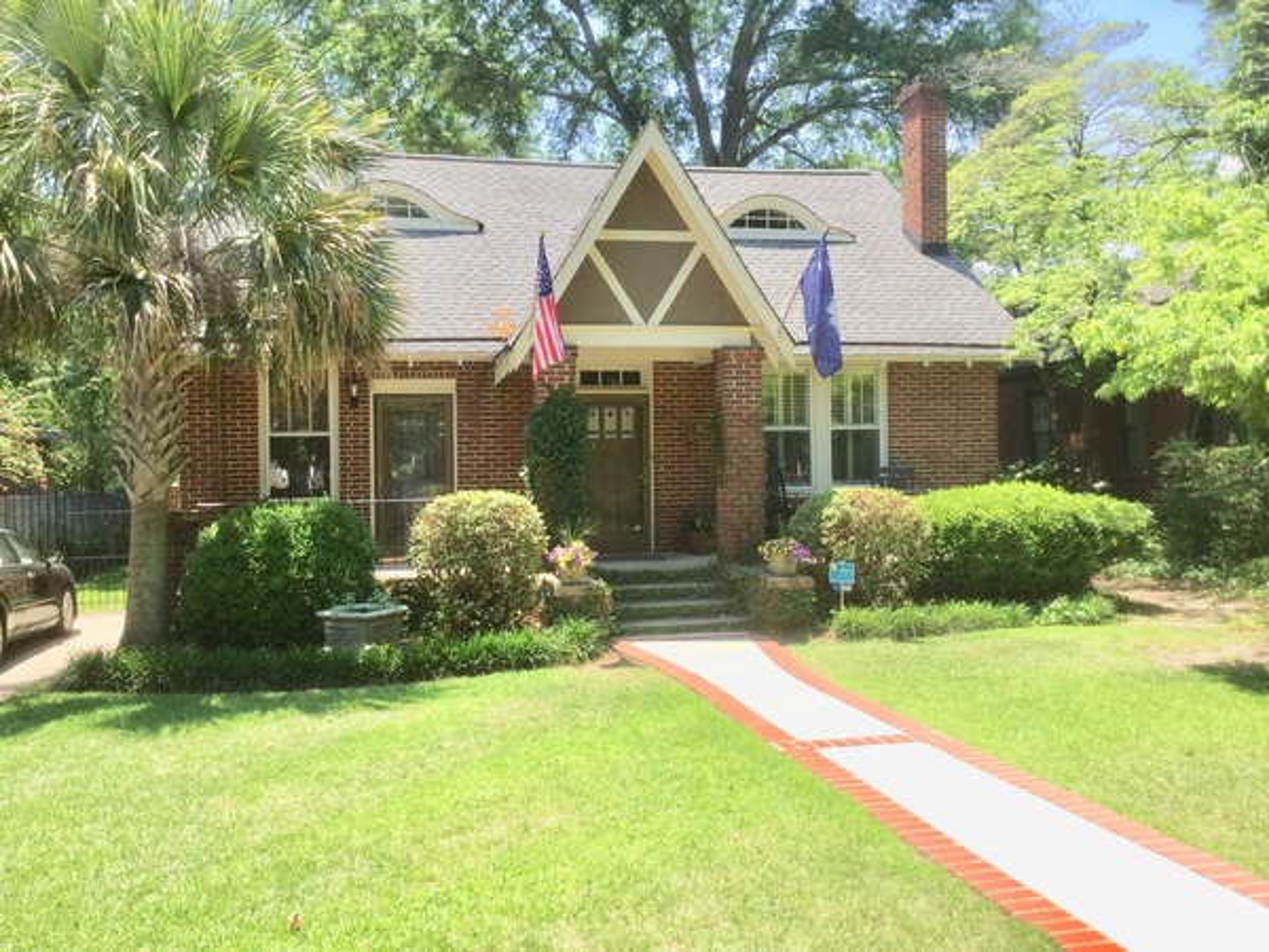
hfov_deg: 58.4
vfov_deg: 45.4
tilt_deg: -1.8
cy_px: 476
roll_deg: +0.5
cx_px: 634
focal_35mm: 31
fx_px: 1136
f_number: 2.4
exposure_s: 1/566
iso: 25
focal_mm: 3.3
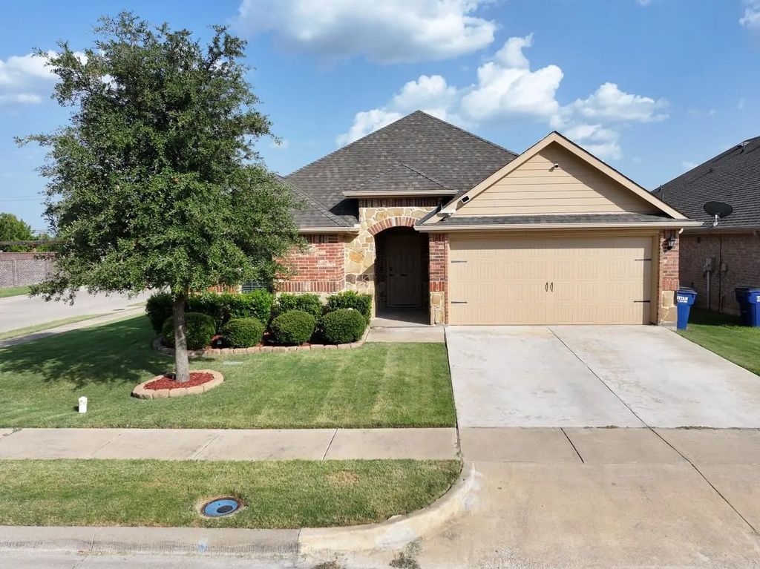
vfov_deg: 56.8
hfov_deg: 71.6
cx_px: 380
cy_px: 284
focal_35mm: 24
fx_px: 527
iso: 100
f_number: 2.8
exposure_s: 1/200
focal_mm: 12.29
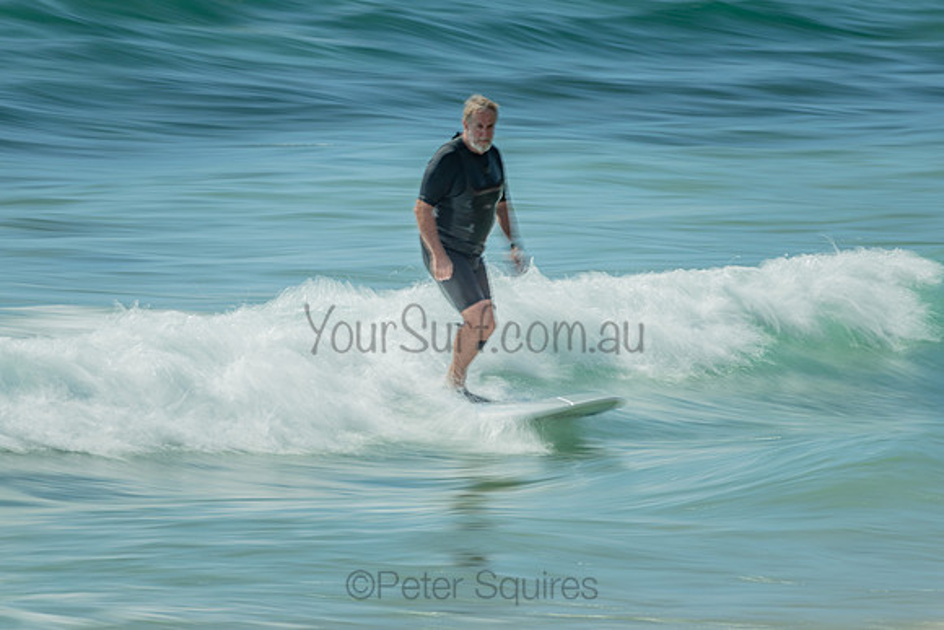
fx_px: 16078
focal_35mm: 613
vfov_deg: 2.2
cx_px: 366
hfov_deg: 3.4
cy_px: 257
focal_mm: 500
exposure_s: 1/6
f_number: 10
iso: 64
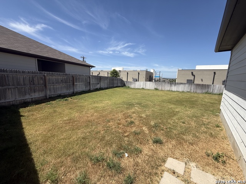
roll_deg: -0.8
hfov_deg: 102.1
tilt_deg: -7.5
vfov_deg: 85.7
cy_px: 92
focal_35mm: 14
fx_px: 99
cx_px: 123
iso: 50
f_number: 2.2
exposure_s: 1/2237
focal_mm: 2.22
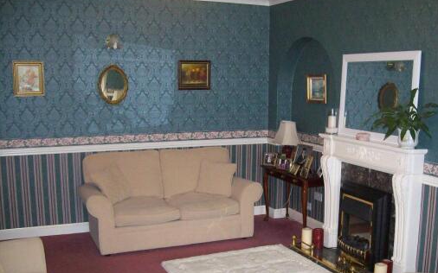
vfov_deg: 29.1
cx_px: 251
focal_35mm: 44
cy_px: 168
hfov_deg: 45.1
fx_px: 525
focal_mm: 6
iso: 200
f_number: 2.7
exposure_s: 1/64
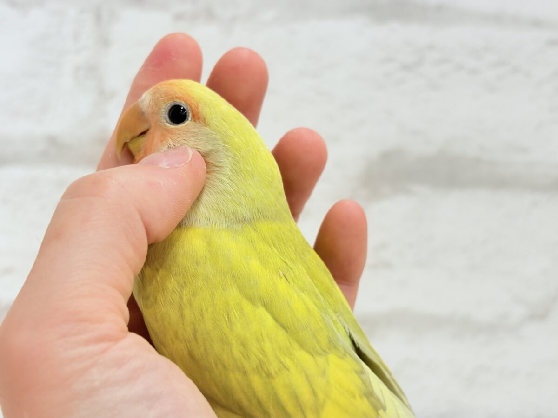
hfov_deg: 36.8
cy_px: 209
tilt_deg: -5.0
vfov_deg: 28.0
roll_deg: -2.6
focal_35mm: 52
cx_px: 279
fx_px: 838
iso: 32
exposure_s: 1/50
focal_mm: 5.96
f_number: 1.6
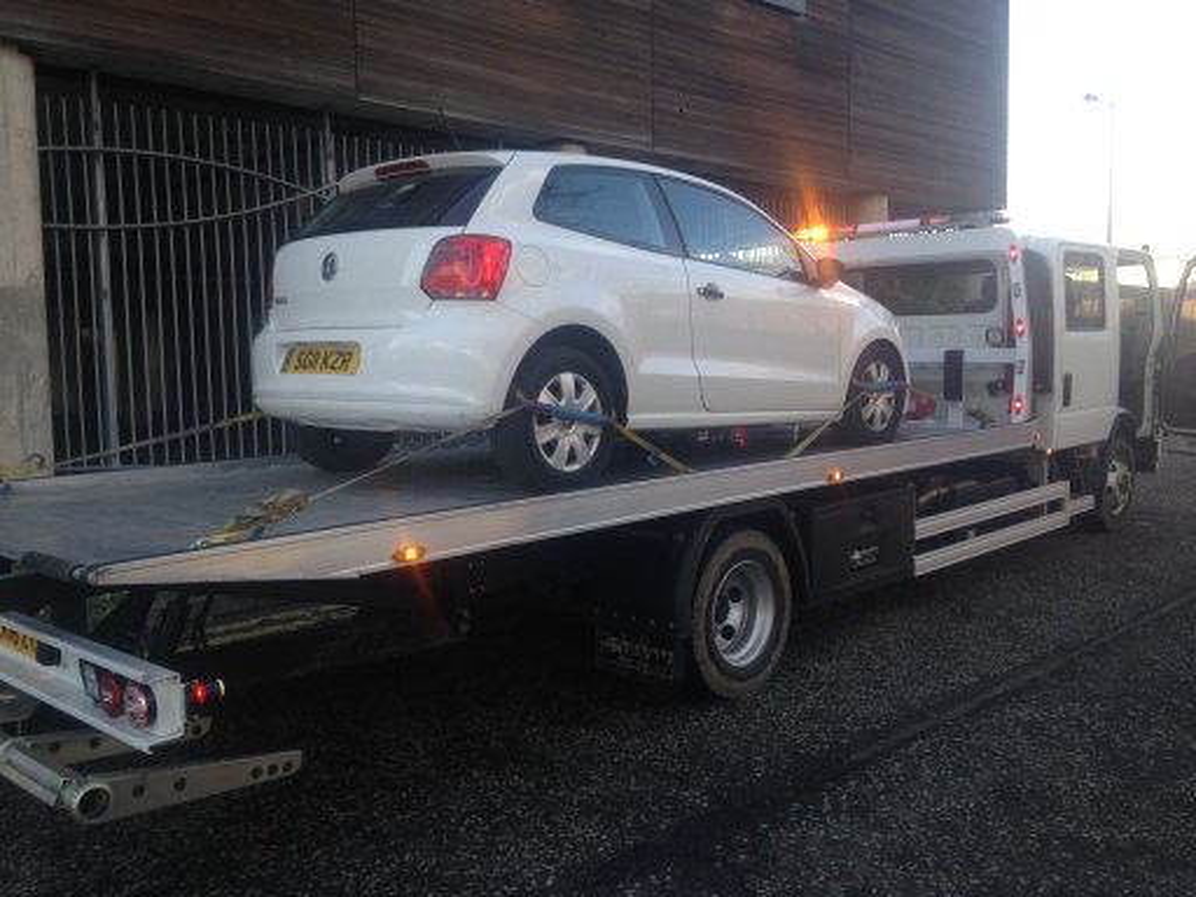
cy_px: 448
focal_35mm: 33
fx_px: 1140
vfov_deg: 42.9
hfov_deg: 55.4
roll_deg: +0.6
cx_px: 598
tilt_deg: -2.3
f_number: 2.4
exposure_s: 1/120
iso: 50
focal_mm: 4.12
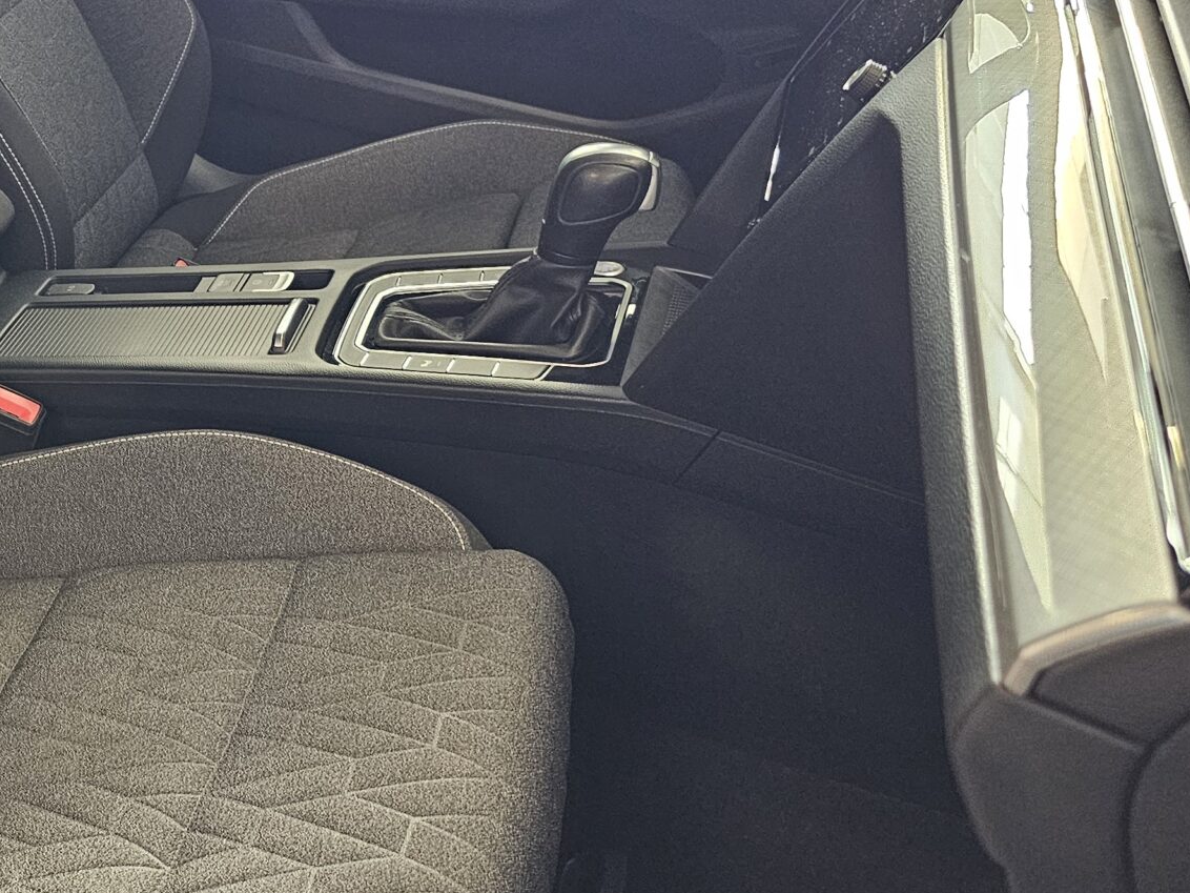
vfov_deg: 27.9
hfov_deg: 32.2
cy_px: 320
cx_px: -136
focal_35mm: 52
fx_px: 1788
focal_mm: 6.3
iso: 500
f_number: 1.7
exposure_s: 1/30
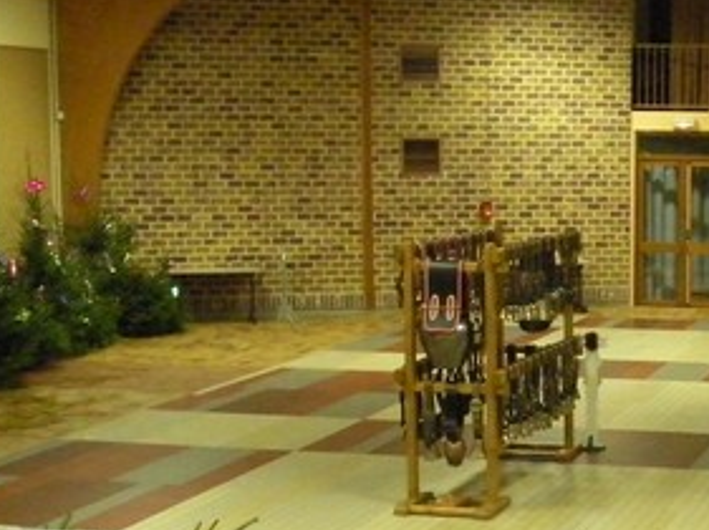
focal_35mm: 77
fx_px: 1575
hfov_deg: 23.8
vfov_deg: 19.1
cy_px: 333
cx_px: 775
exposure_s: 1/25.3
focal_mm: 4.7
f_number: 2.8
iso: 800
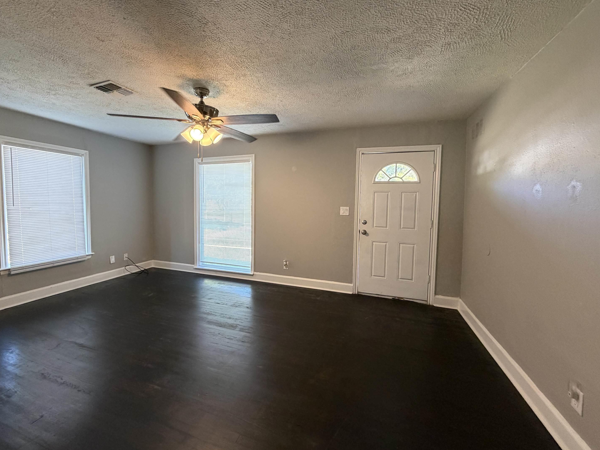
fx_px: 260
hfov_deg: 98.1
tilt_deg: -2.5
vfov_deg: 81.7
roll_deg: -0.3
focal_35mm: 15
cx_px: 283
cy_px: 214
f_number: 2.2
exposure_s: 1/60
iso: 250
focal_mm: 2.22
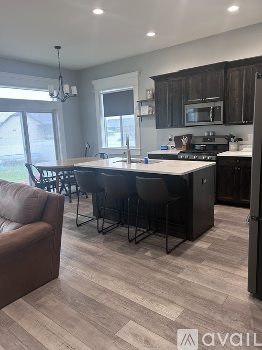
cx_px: 131
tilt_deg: -10.9
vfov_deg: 67.3
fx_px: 262
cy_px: 175
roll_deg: +2.2
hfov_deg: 53.0
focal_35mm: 26
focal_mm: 5.7
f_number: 1.5
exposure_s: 1/60
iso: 100
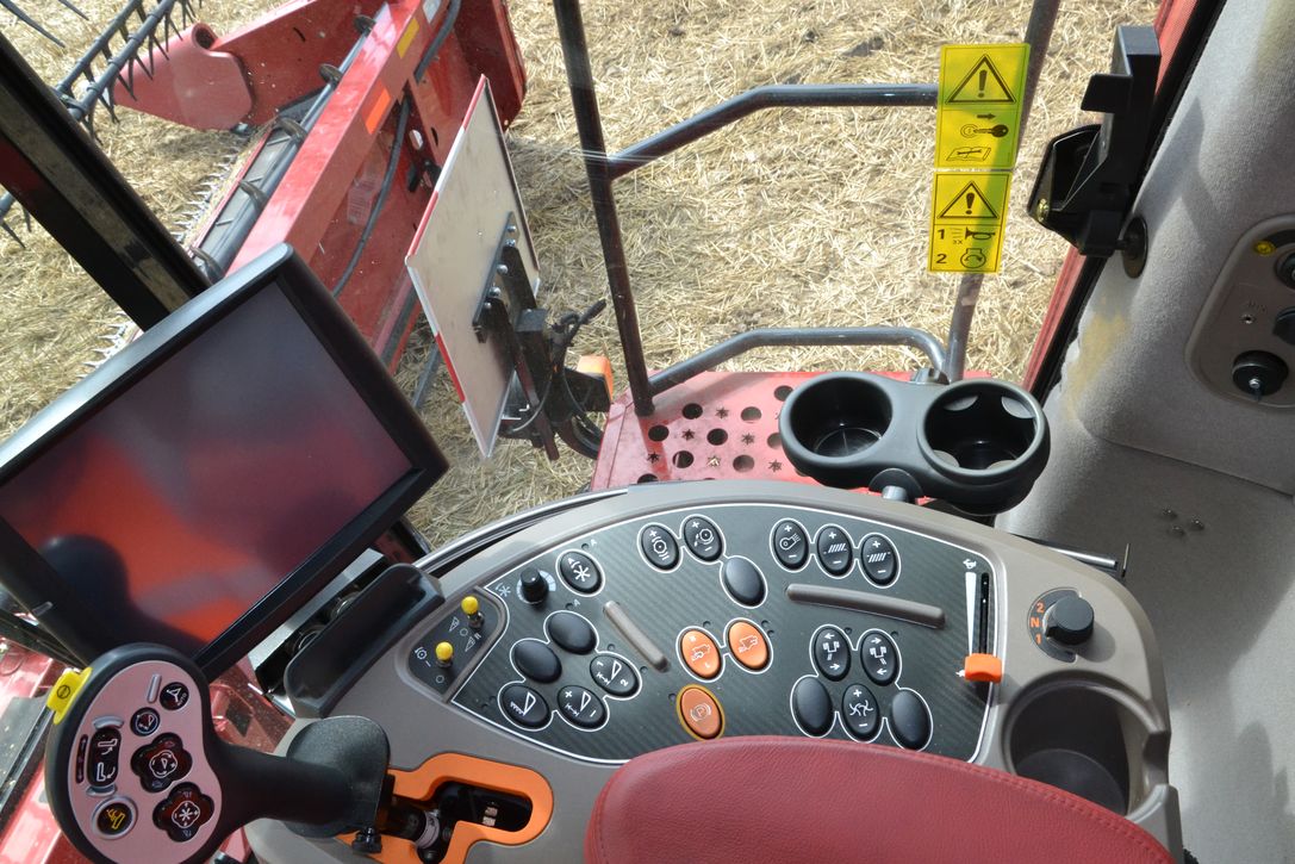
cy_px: 432
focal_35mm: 32
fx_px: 1133
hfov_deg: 59.5
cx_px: 648
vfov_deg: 41.7
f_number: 14
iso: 1600
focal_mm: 21
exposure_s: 1/200
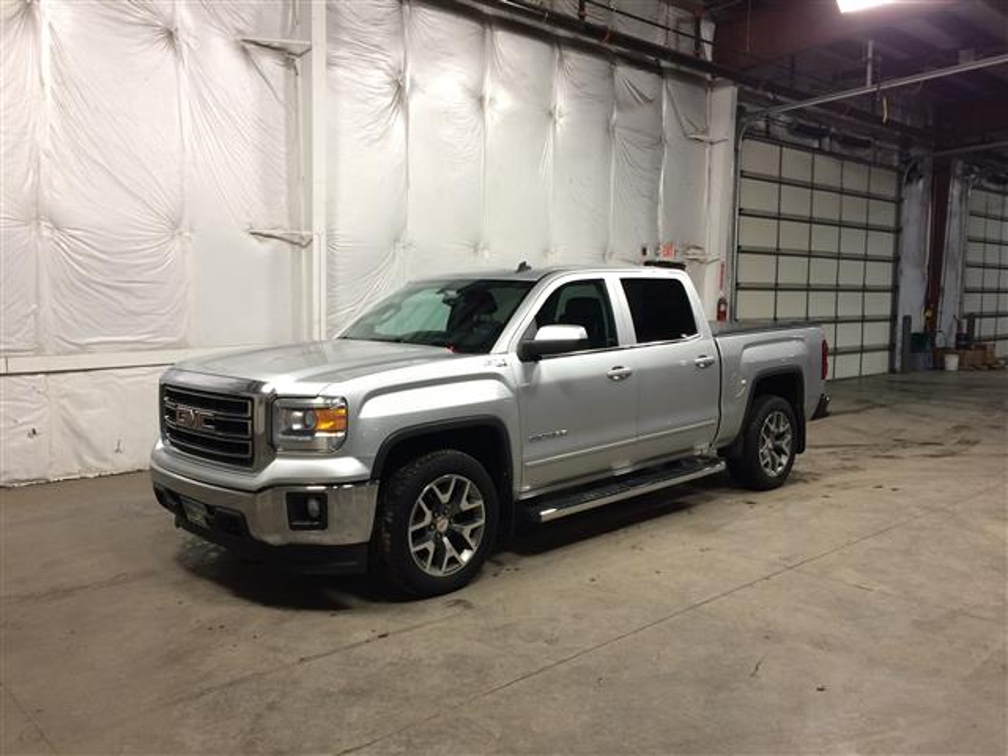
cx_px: 504
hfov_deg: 61.7
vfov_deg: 48.2
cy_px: 378
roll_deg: +1.5
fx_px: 844
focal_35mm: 29
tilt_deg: -6.1
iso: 64
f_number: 2.2
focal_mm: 4.15
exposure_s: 1/30
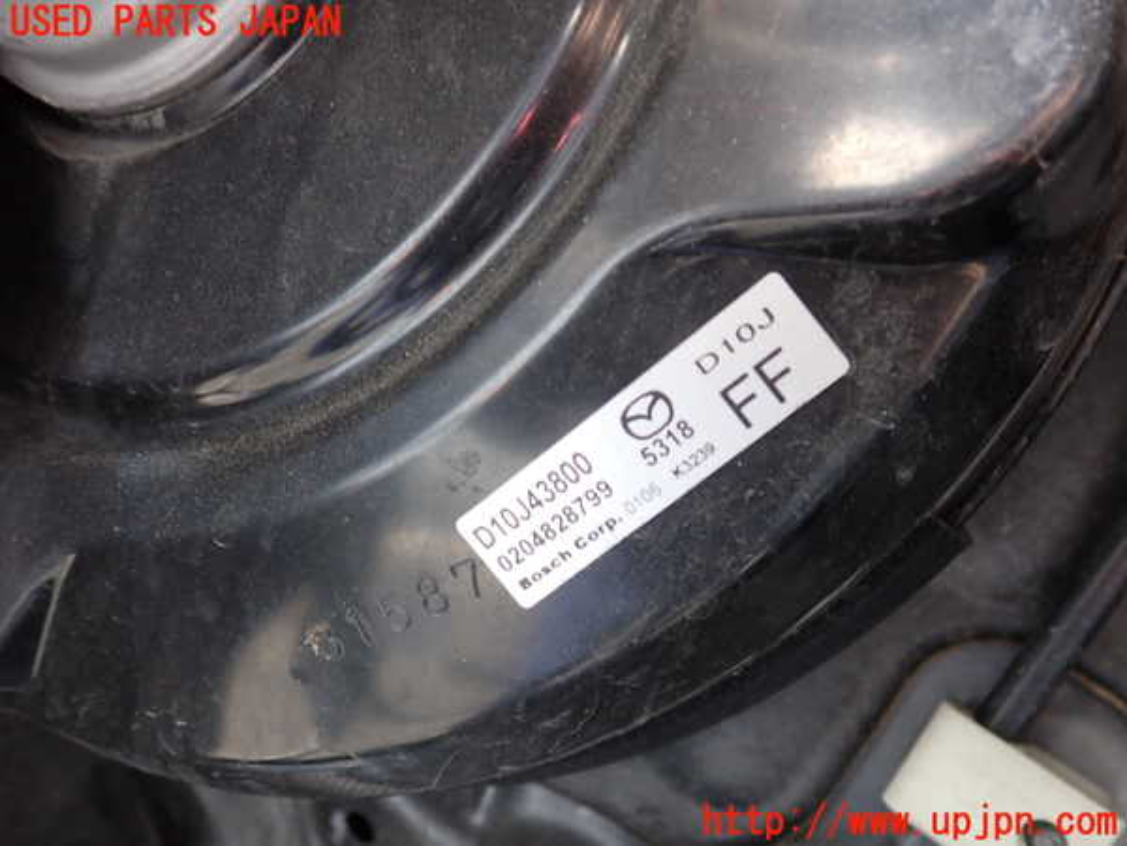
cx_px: 564
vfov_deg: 46.8
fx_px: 977
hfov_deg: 60.0
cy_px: 423
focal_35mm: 30
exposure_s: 1/60
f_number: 2.3
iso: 160
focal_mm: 5.4
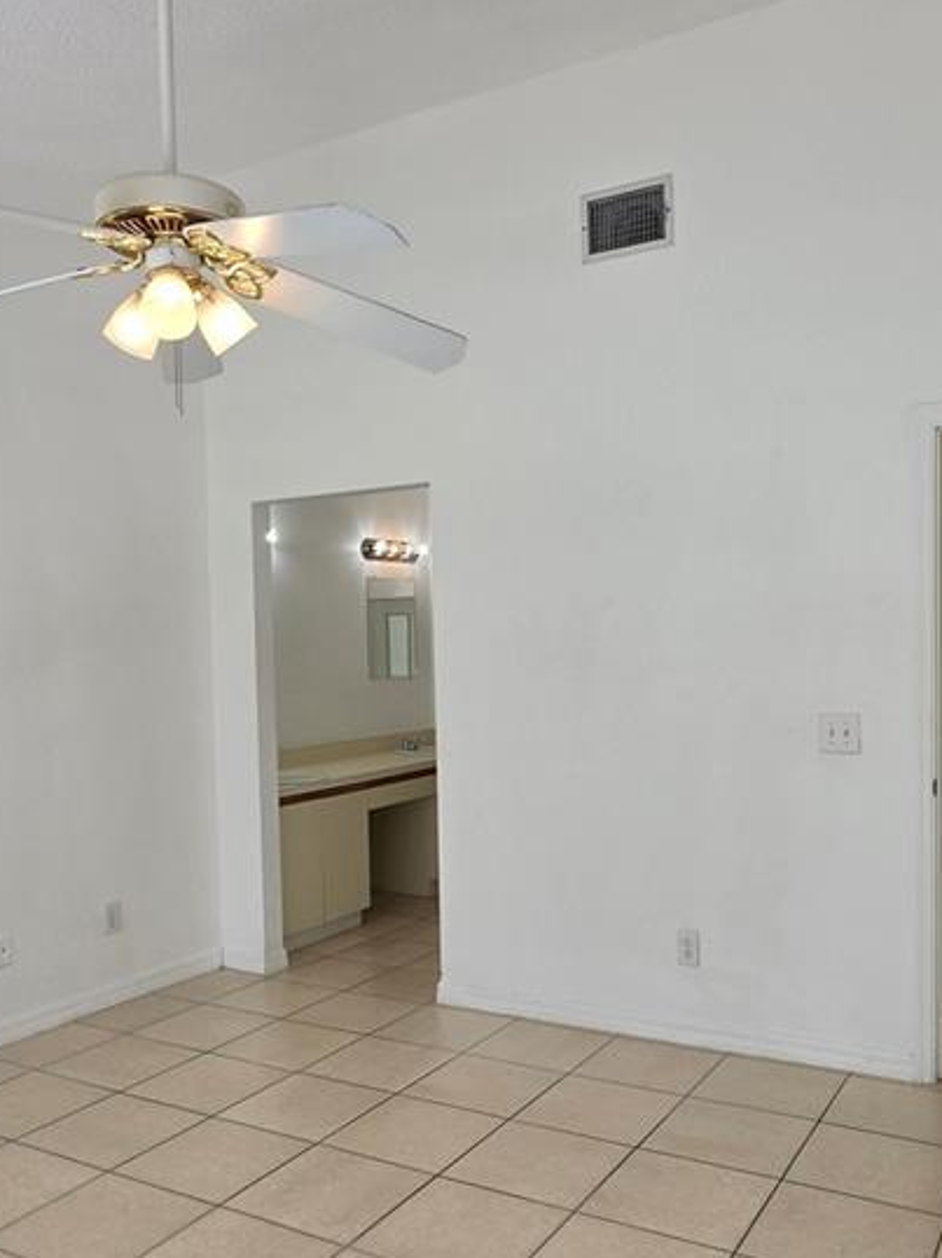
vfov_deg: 61.6
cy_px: 685
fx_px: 1053
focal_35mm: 29
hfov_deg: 48.2
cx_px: 456
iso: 32
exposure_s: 1/370
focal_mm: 2.2
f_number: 1.9
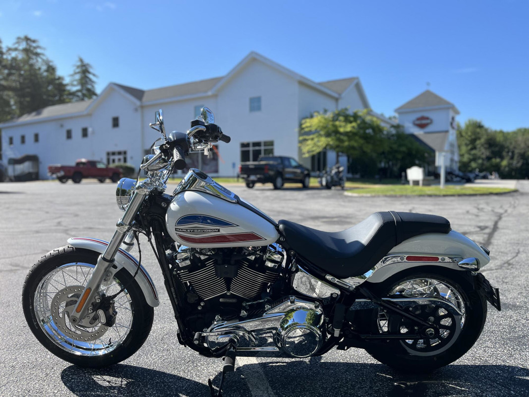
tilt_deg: -1.9
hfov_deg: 67.3
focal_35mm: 26
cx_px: 264
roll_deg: +1.1
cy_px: 198
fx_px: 397
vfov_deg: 53.1
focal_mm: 5.1
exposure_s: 1/2062
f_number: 1.6
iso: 50
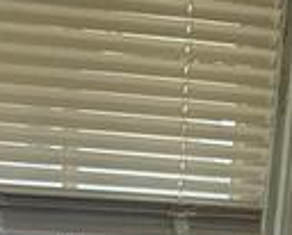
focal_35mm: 109
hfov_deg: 17.5
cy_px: 776
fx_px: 944
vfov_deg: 9.6
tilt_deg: -25.5
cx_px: 87
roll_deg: -1.1
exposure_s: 1/275
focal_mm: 2.22
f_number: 2.2
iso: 64
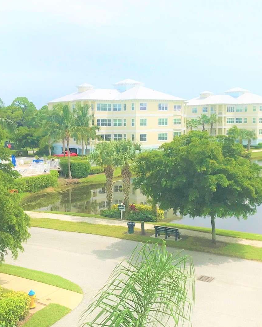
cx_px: 125
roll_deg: +0.2
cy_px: 176
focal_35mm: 41
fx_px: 398
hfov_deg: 36.5
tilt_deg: -7.8
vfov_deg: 44.8
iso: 20
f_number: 1.8
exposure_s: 1/4000
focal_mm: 3.99
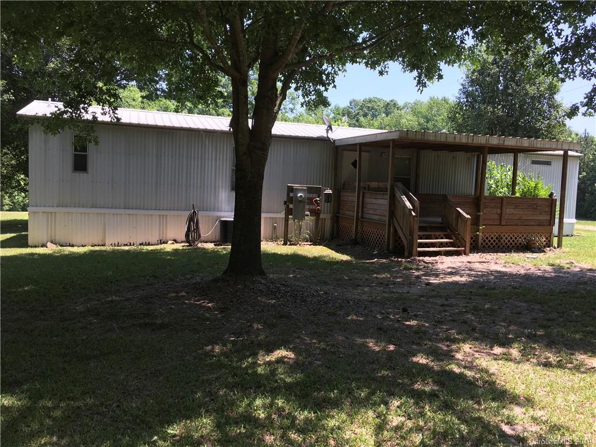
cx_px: 298
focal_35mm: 29
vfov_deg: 48.2
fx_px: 499
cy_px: 224
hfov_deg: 61.7
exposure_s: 1/411
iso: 25
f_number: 2.2
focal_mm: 4.15
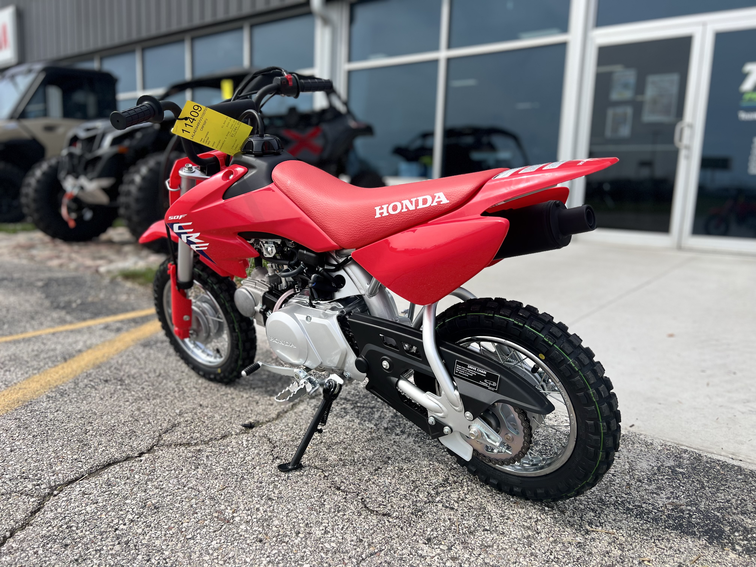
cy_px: 284
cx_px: 378
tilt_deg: -9.2
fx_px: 568
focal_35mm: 26
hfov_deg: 67.3
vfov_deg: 53.1
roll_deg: -0.9
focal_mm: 5.7
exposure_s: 1/2404
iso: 50
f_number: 1.5
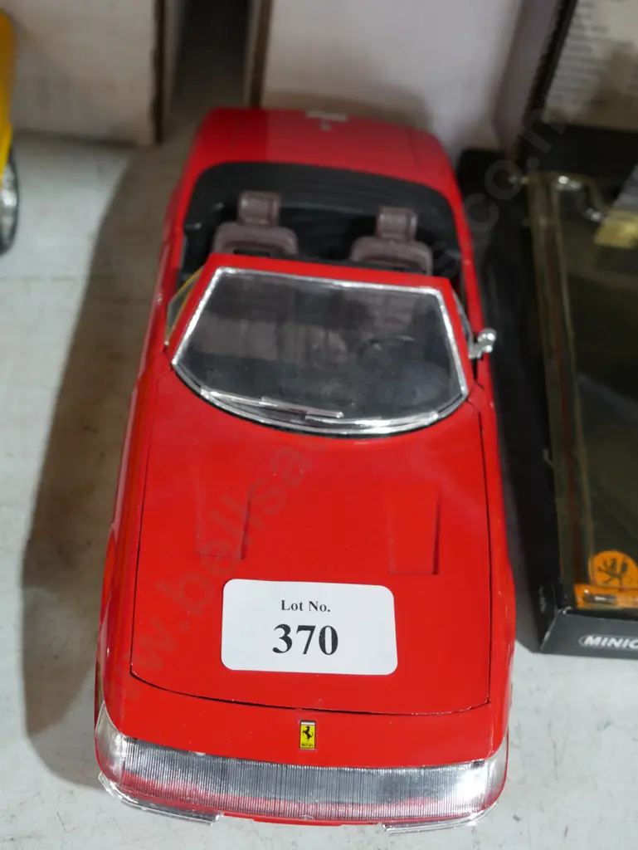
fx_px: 1179
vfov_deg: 39.6
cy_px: 425
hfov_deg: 30.3
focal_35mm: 48
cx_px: 319
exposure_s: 1/60
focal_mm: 24
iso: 1000
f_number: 5.2
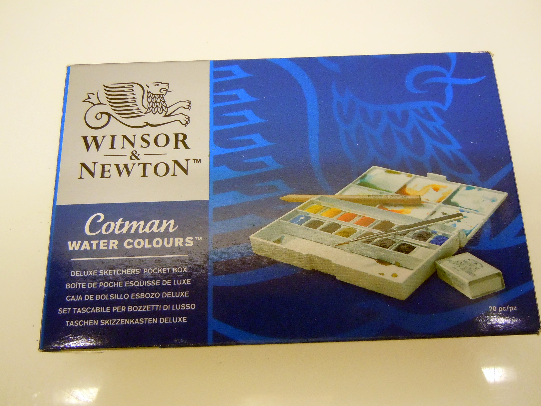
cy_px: 203
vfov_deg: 46.8
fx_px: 469
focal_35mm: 30
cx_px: 270
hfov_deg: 60.0
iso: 800
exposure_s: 1/60
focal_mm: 5.4
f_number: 3.5
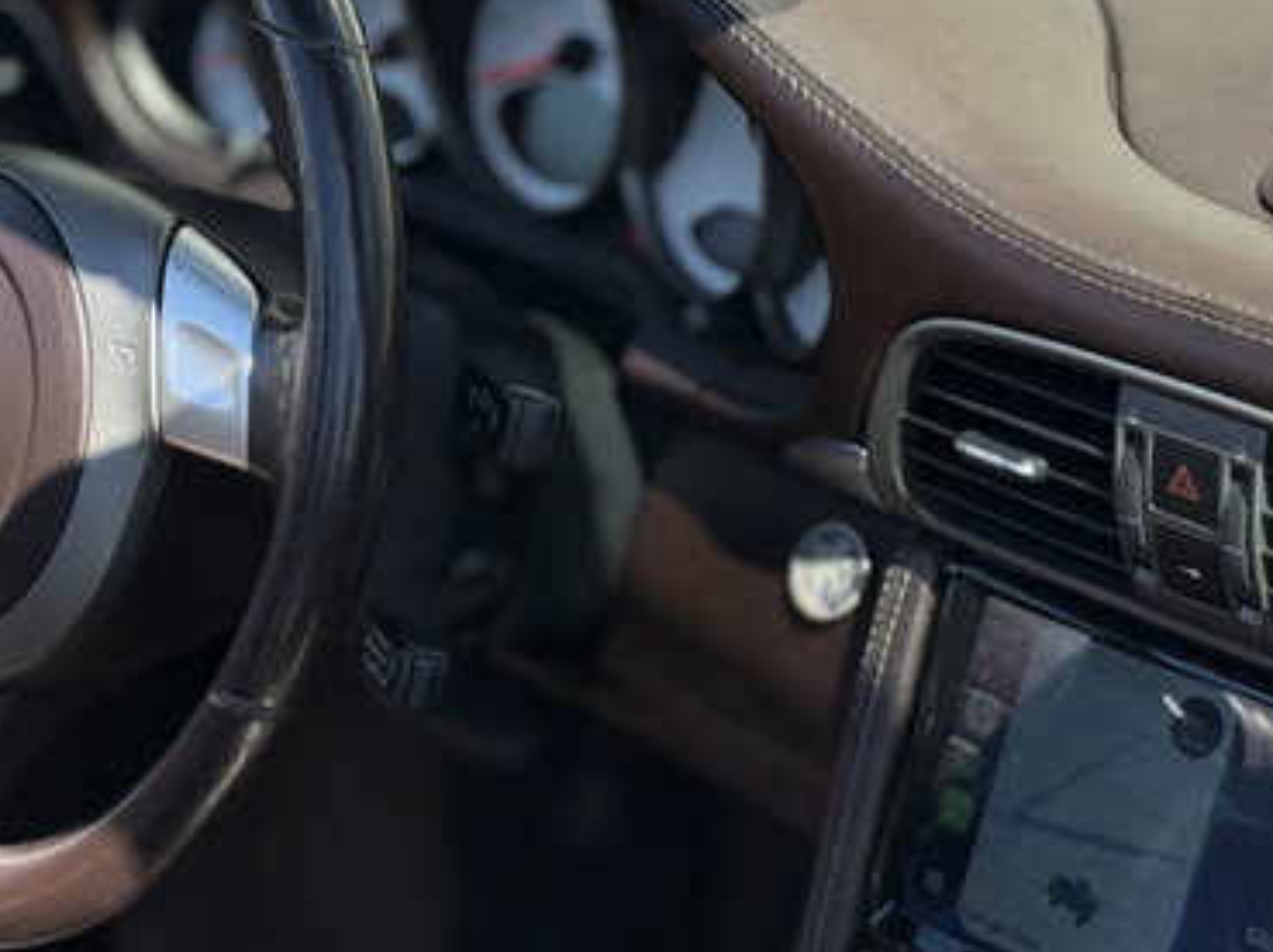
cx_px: 607
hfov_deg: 19.7
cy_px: 431
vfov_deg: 14.8
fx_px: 3674
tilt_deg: -18.5
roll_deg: -2.2
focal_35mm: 100
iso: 80
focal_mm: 6.76
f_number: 1.78
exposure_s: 1/1754
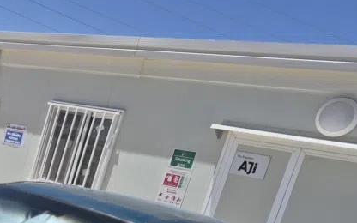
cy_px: 292
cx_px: -72
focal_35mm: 60
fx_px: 584
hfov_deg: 29.3
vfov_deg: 19.8
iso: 64
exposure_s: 1/7696
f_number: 1.8
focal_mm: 5.4
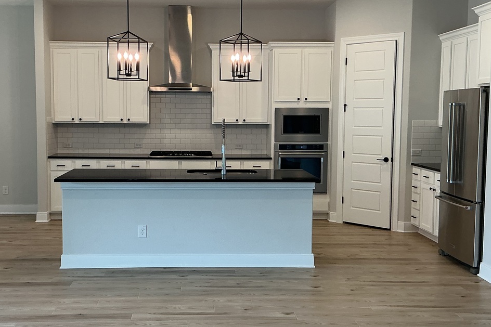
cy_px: 164
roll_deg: -0.8
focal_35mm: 46
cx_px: 212
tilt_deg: -4.5
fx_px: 627
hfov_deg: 42.7
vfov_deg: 29.2
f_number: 1.8
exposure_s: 1/60
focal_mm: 3
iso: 50
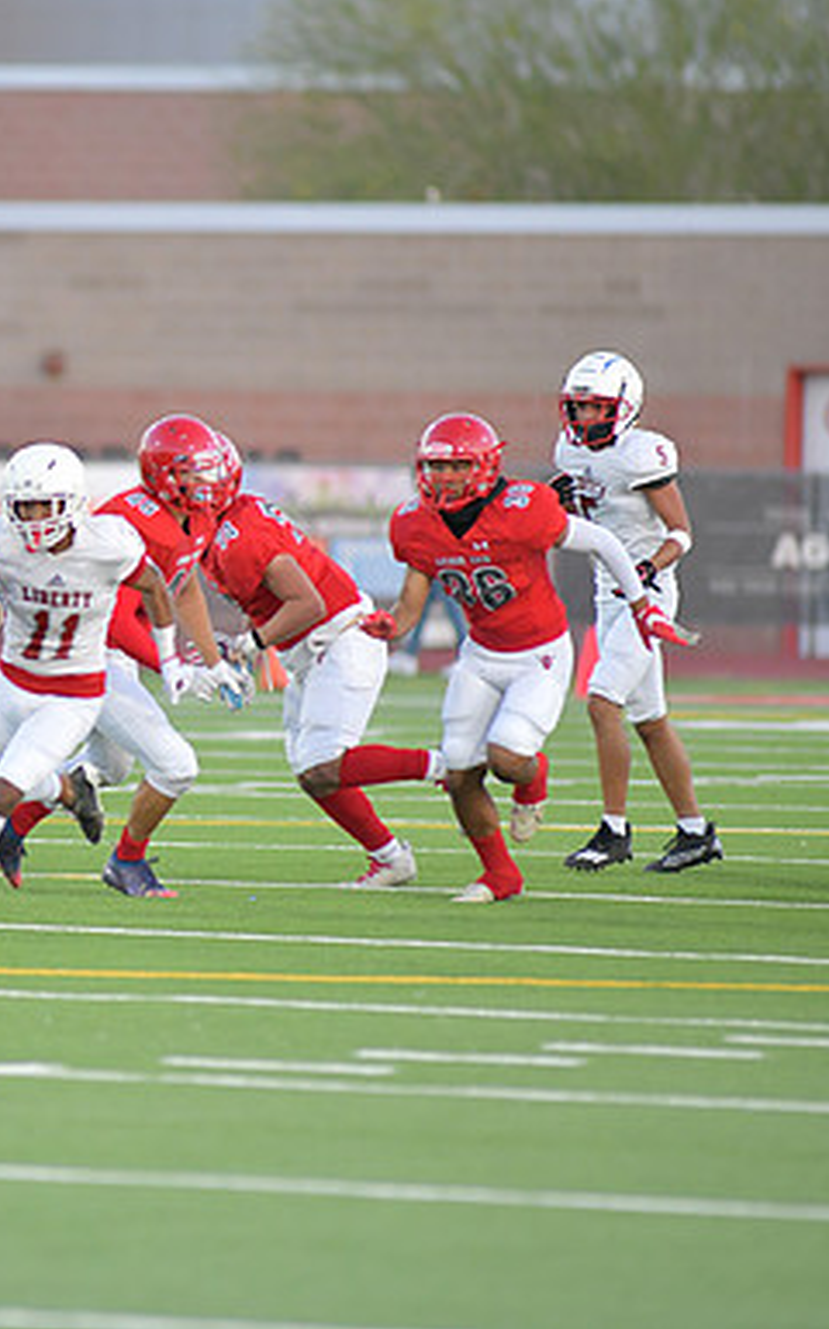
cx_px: -41
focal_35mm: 461
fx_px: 16696
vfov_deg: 4.6
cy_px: 664
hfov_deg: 2.8
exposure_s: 1/1250
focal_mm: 300
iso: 1800
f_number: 3.5
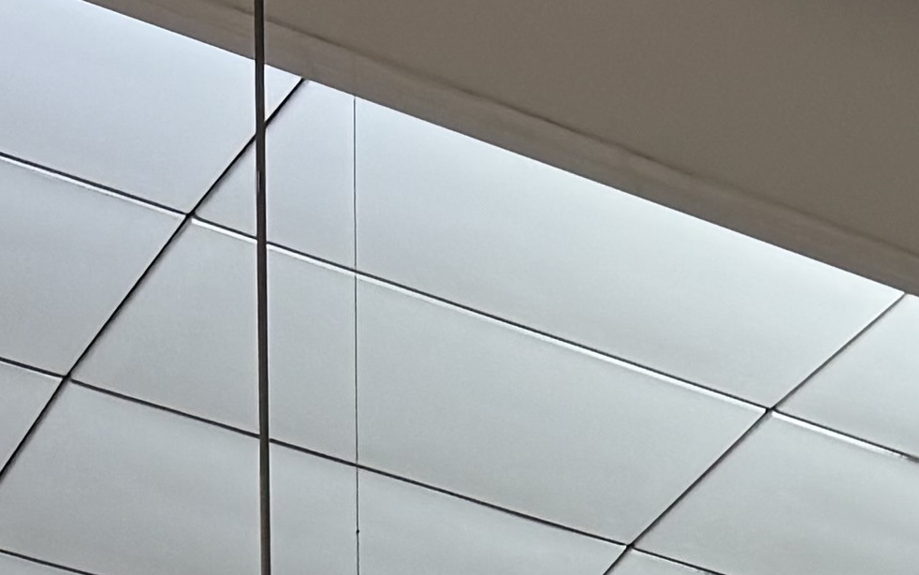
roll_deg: +2.4
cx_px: 877
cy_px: 1662
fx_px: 3707
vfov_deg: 7.8
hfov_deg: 14.0
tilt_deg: +8.5
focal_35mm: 148
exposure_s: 1/48
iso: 125
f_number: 1.78
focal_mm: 6.76
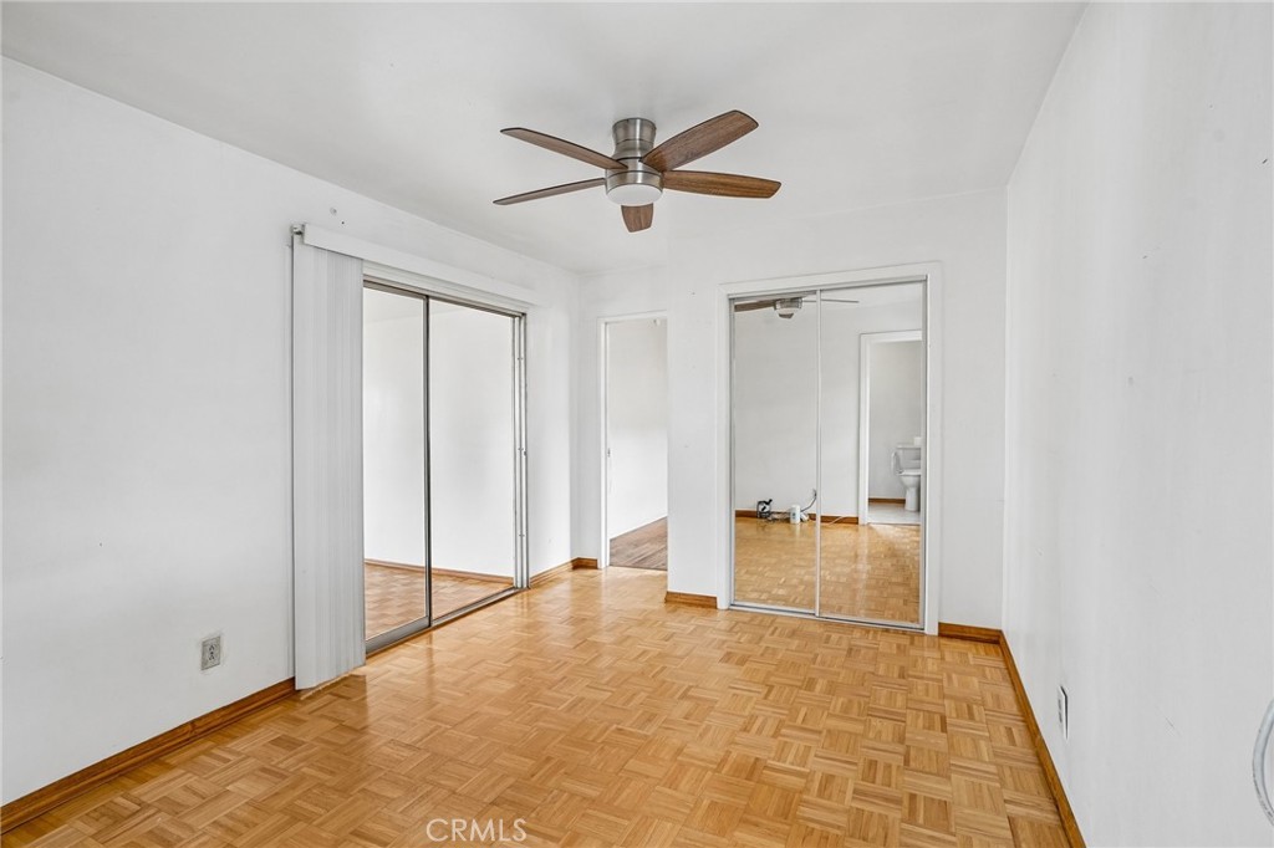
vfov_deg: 73.7
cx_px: 637
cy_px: 424
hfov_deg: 96.8
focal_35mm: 16
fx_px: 566
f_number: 8
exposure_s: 1/10
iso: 400
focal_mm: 16
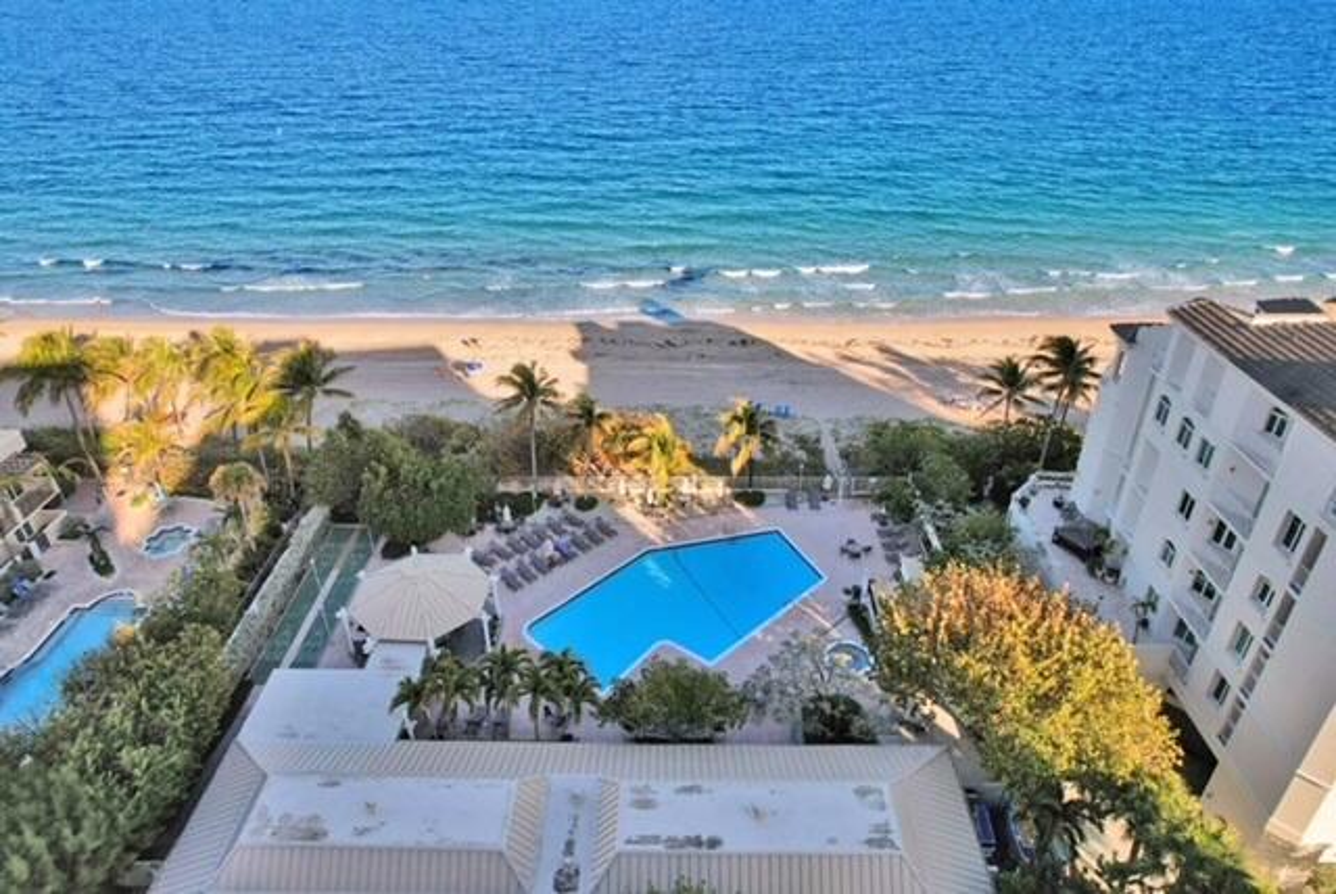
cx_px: 668
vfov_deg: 57.3
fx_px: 817
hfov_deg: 78.5
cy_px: 447
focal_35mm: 22
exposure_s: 1/400
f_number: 2.8
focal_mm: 8.38
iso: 100
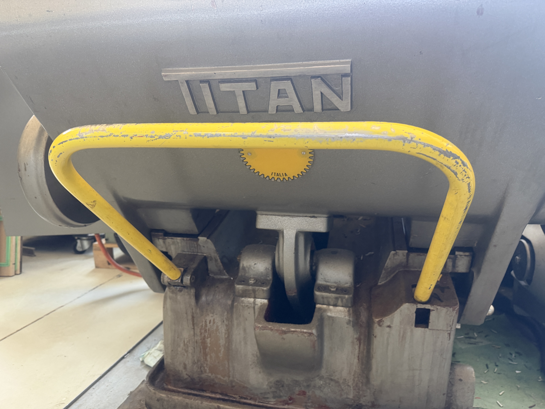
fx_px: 378
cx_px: 272
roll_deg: +1.4
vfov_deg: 56.8
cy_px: 204
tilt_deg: -8.8
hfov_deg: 71.6
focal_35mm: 24
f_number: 1.78
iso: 320
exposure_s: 1/60
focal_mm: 6.76
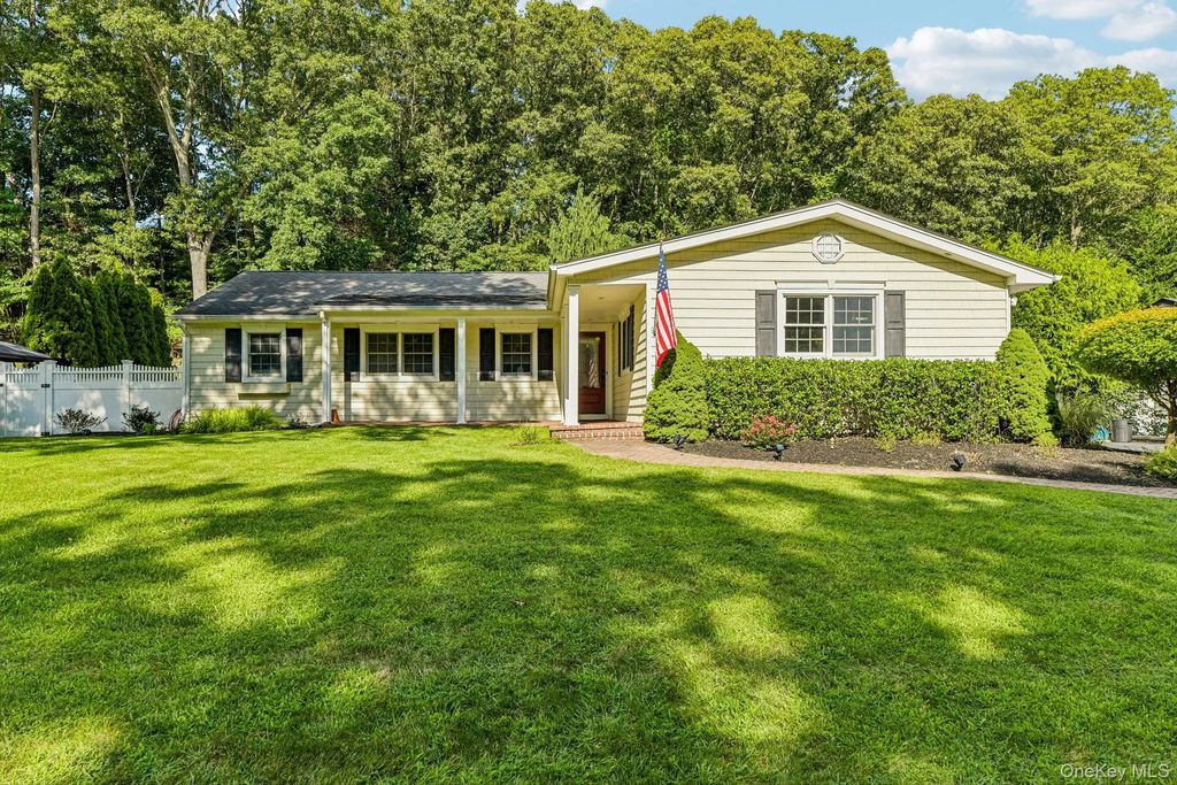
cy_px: 392
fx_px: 785
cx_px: 588
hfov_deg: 73.7
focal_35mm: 24
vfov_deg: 53.1
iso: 160
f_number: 9
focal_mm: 24
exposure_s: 1/250
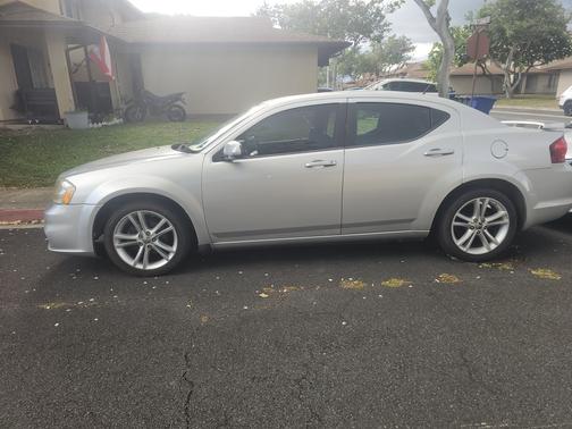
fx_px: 380
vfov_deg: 58.9
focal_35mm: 23
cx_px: 286
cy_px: 214
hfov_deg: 73.9
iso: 20
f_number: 1.7
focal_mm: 6.3
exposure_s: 1/120
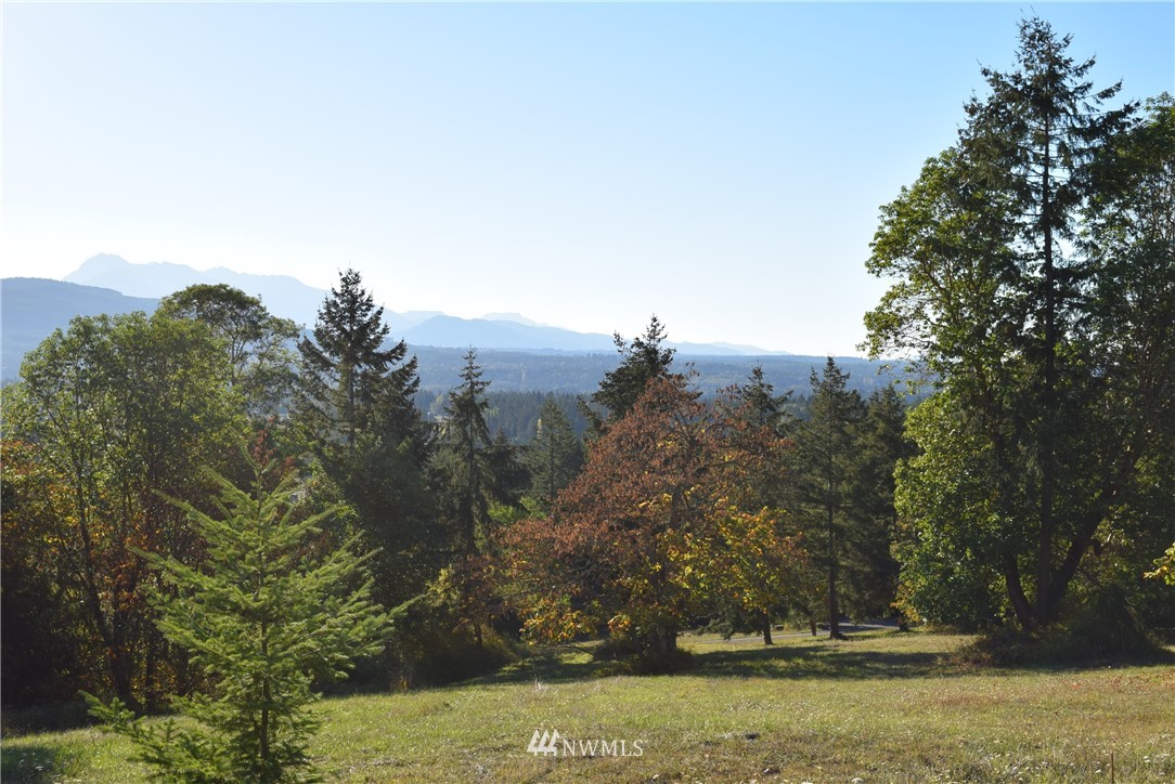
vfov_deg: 29.0
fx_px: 1518
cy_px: 392
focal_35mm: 46
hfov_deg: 42.3
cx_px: 588
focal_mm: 31
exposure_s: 1/200
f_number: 8
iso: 100
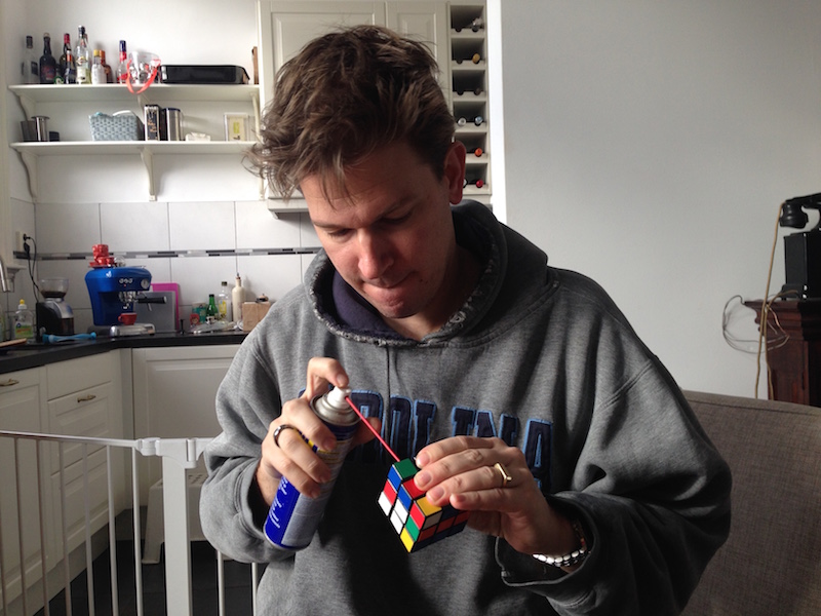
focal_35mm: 33
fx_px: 783
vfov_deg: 42.9
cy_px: 308
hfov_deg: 55.4
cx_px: 410
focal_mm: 4.12
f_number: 2.4
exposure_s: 1/60
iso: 50
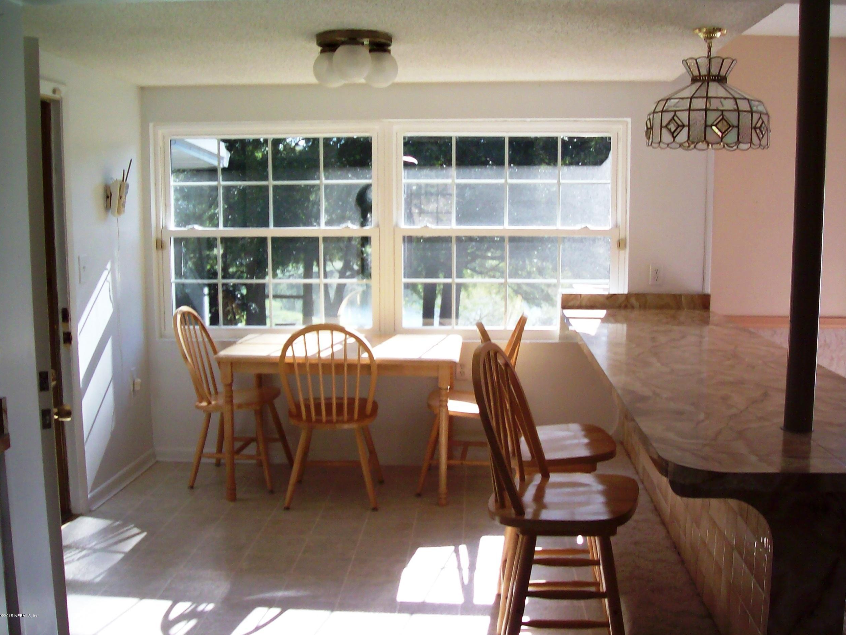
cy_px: 310
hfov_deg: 50.1
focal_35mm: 37
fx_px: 904
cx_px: 433
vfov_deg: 38.7
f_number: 2.7
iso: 80
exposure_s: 1/113
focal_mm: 6
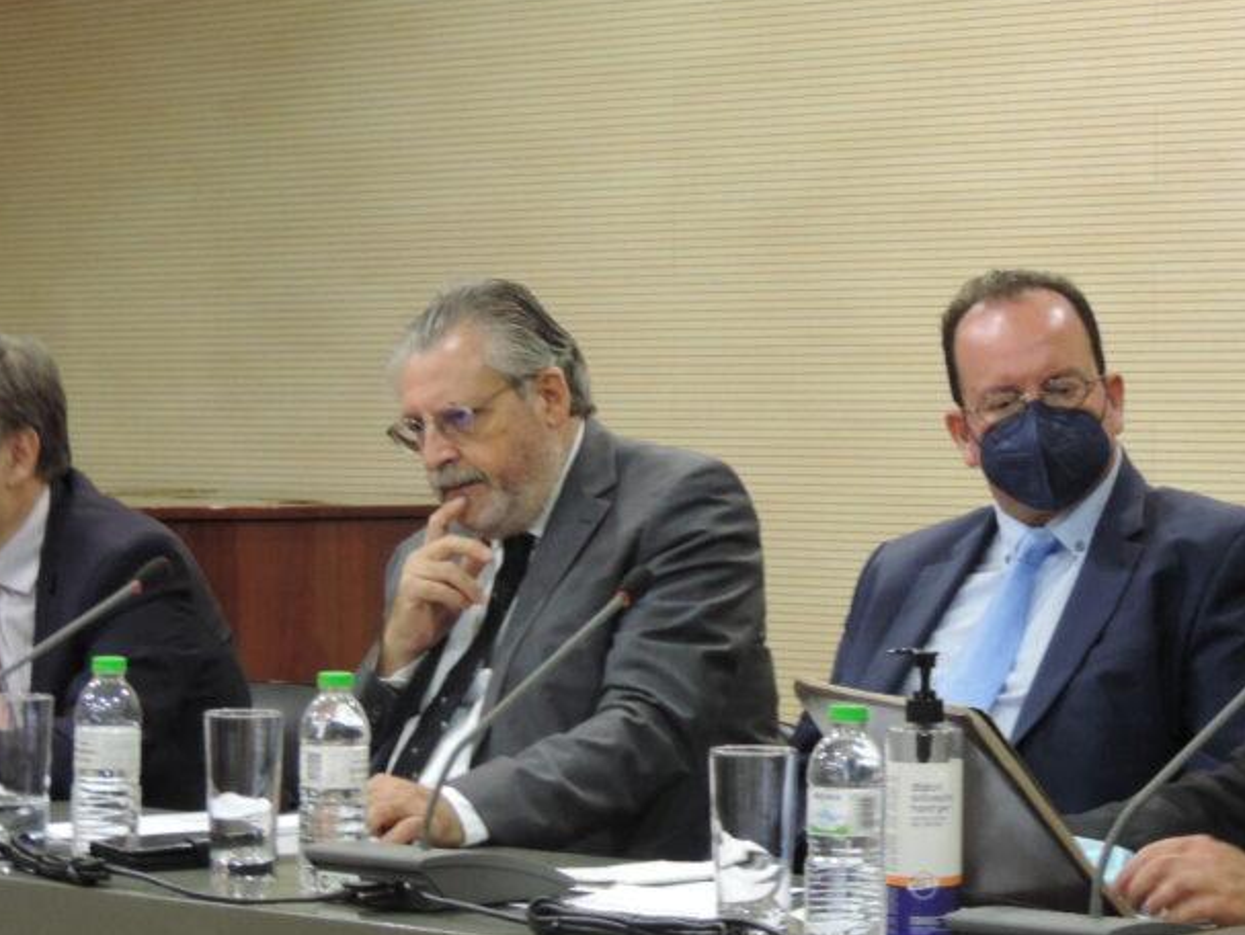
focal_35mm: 118
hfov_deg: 16.6
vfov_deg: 12.6
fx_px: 4247
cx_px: 820
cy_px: 498
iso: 560
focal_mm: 12.4
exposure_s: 1/15
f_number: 3.9
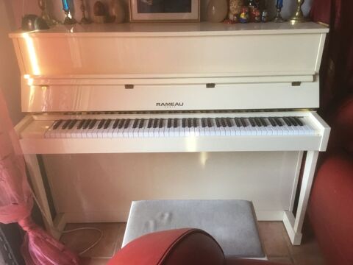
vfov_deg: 45.4
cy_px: 132
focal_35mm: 31
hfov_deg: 58.4
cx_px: 176
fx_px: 316
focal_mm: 3.3
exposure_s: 1/33
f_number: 2.4
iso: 50
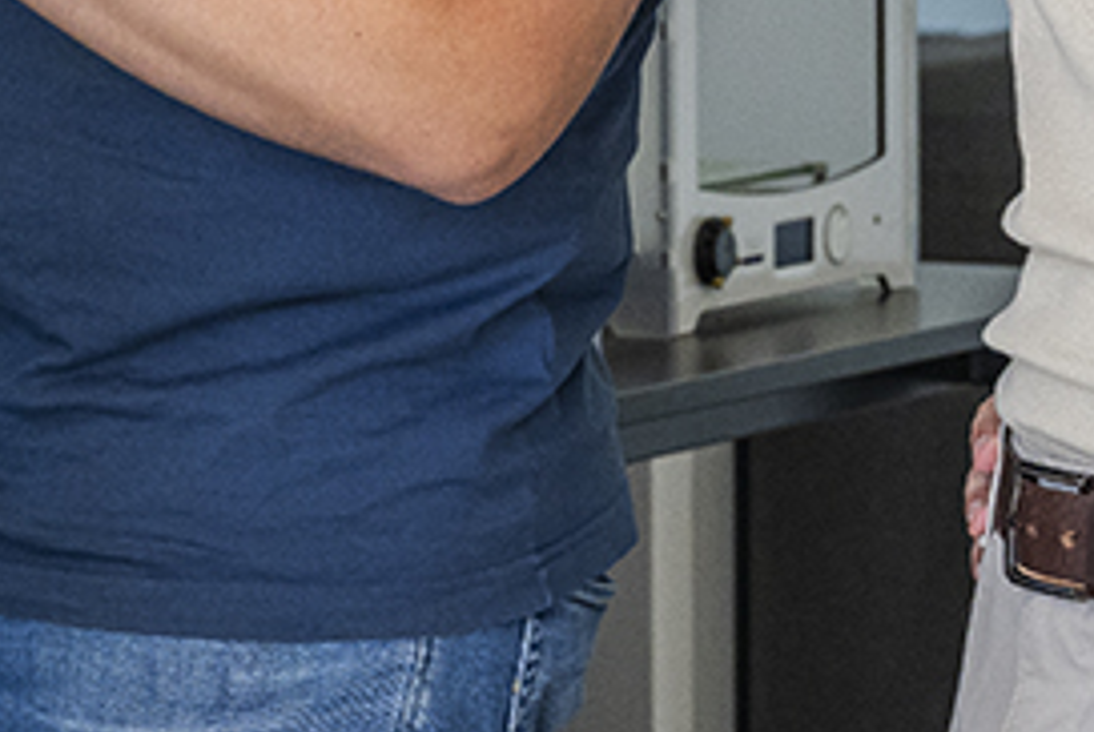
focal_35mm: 230
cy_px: -294
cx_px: -185
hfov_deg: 8.8
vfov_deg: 5.9
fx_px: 6997
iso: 1250
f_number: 5
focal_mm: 58
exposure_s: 1/250
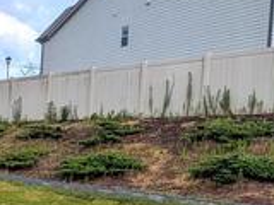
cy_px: 190
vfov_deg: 23.7
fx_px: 475
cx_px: -168
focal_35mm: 60
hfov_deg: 23.5
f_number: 1.7
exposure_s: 1/3436
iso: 50
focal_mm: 2.02
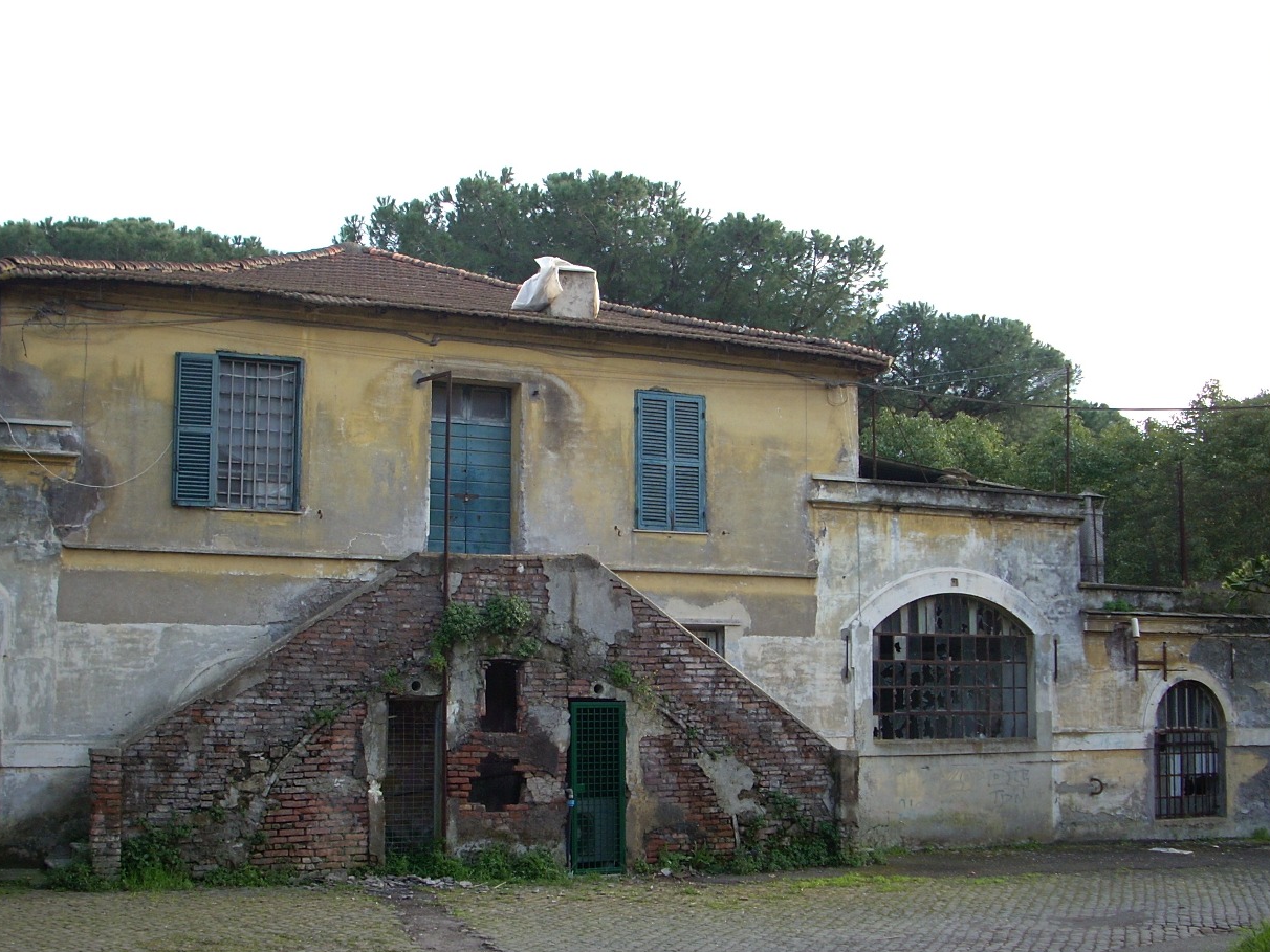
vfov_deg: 33.5
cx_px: 564
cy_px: 545
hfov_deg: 43.8
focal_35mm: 43
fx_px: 1578
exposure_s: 1/125
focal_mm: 6.2
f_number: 2.8
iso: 64
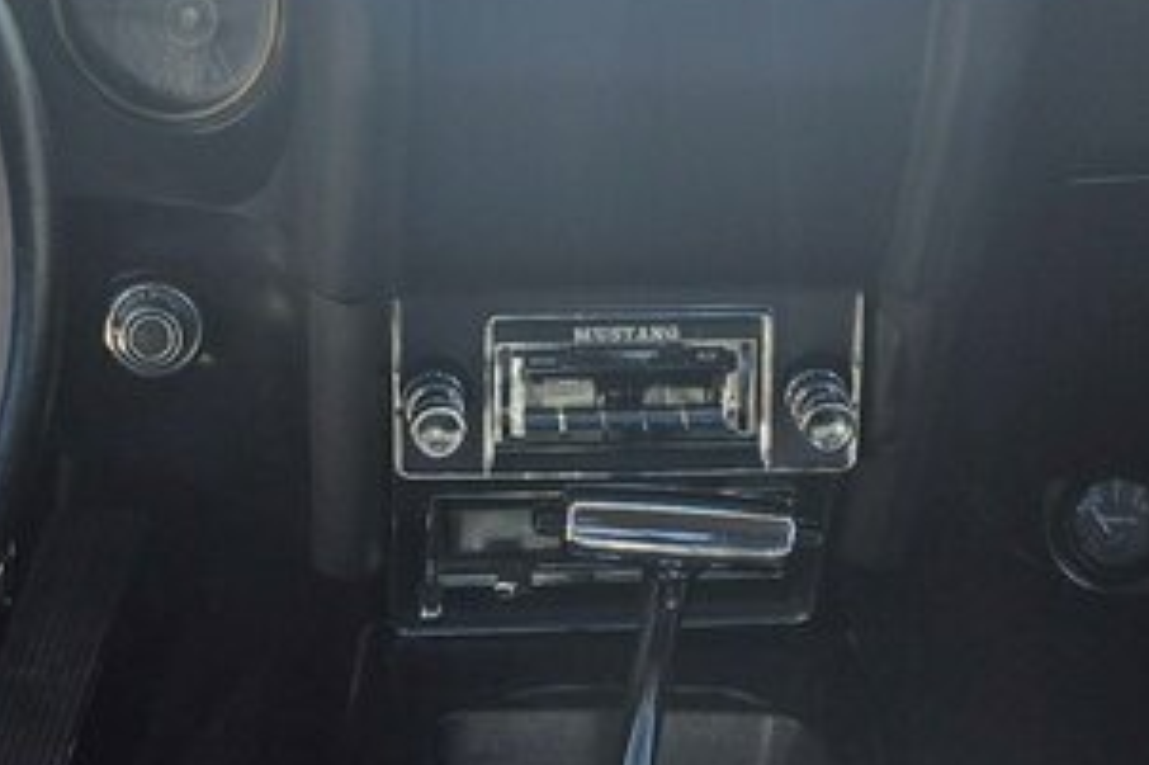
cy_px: 255
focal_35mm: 95
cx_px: 590
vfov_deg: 14.4
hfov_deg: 21.5
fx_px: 3030
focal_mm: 5.4
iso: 25
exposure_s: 1/750
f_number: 1.8
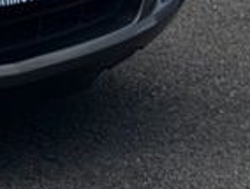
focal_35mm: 345
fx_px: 2496
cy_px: -353
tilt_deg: -6.7
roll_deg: +1.3
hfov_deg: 5.4
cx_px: -496
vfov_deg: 4.2
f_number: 1.78
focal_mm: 6.76
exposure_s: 1/4608
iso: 64
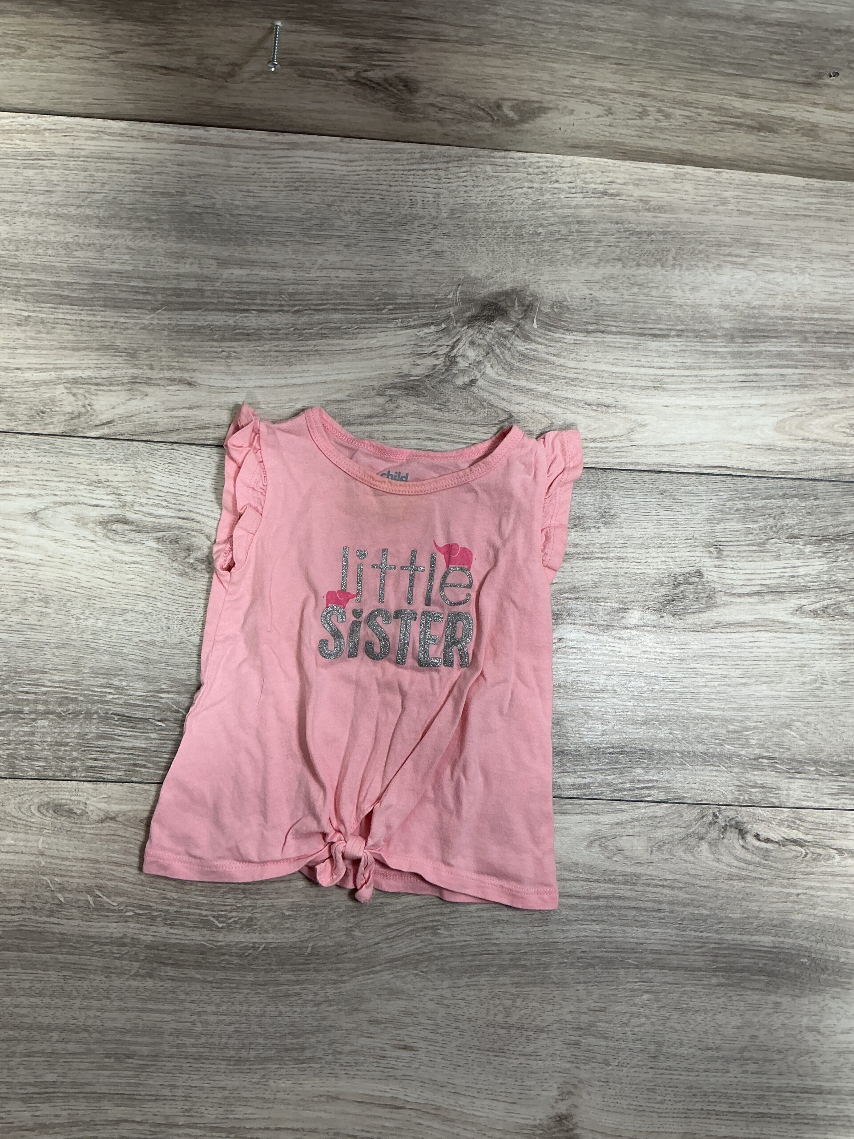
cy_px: 570
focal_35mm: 29
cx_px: 427
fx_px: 954
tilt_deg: -83.7
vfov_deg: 61.7
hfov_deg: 48.2
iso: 40
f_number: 1.8
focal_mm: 3
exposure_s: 1/50
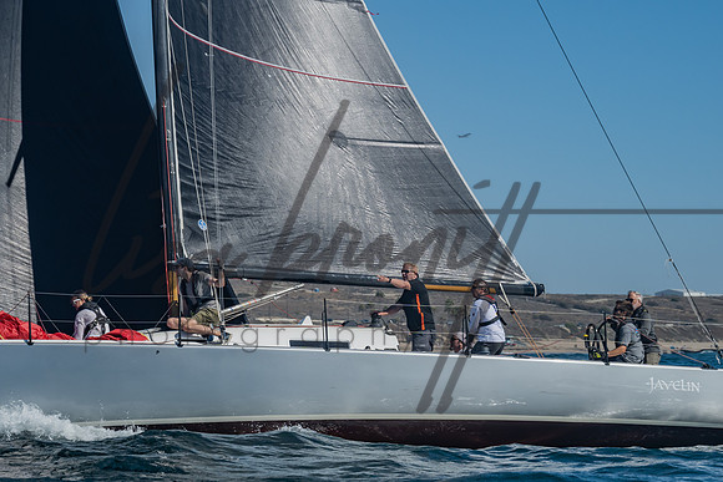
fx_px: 2646
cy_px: 330
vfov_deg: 10.4
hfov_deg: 15.6
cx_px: 305
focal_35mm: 132
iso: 160
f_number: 6.3
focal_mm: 82
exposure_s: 1/1000
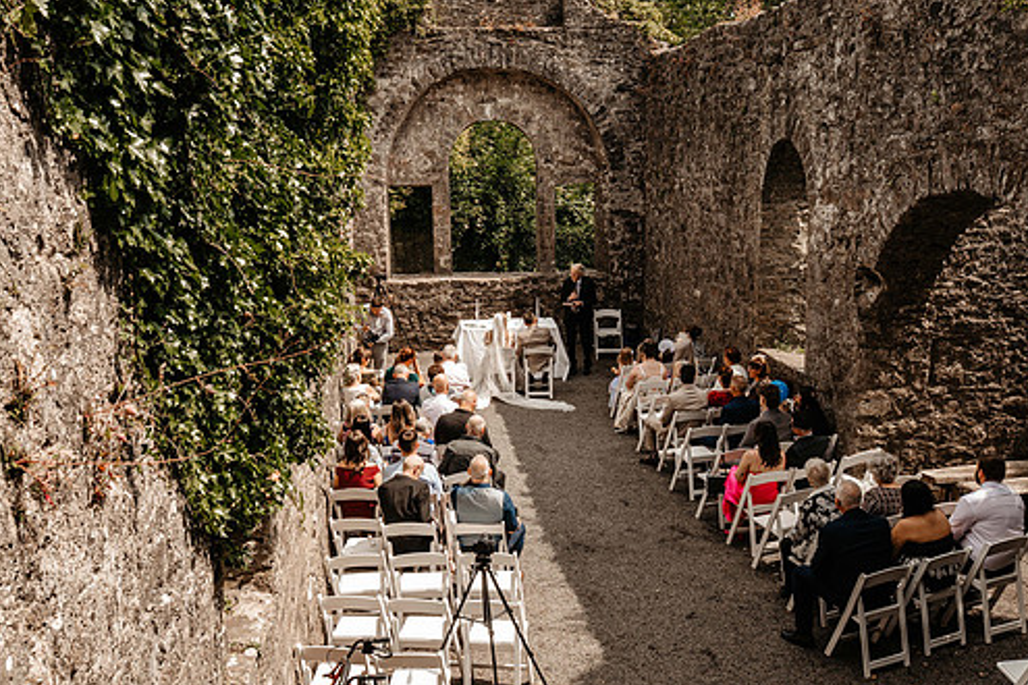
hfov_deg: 47.4
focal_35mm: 41
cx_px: 494
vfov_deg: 32.6
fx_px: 1171
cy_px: 348
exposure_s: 1/320
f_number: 13
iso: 1000
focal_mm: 35
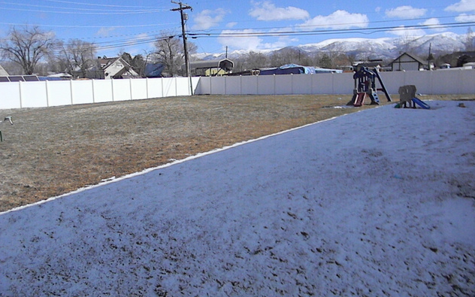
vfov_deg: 43.0
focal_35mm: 29
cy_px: 128
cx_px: 235
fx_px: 375
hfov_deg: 64.6
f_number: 7
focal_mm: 5
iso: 643
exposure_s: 1/2525
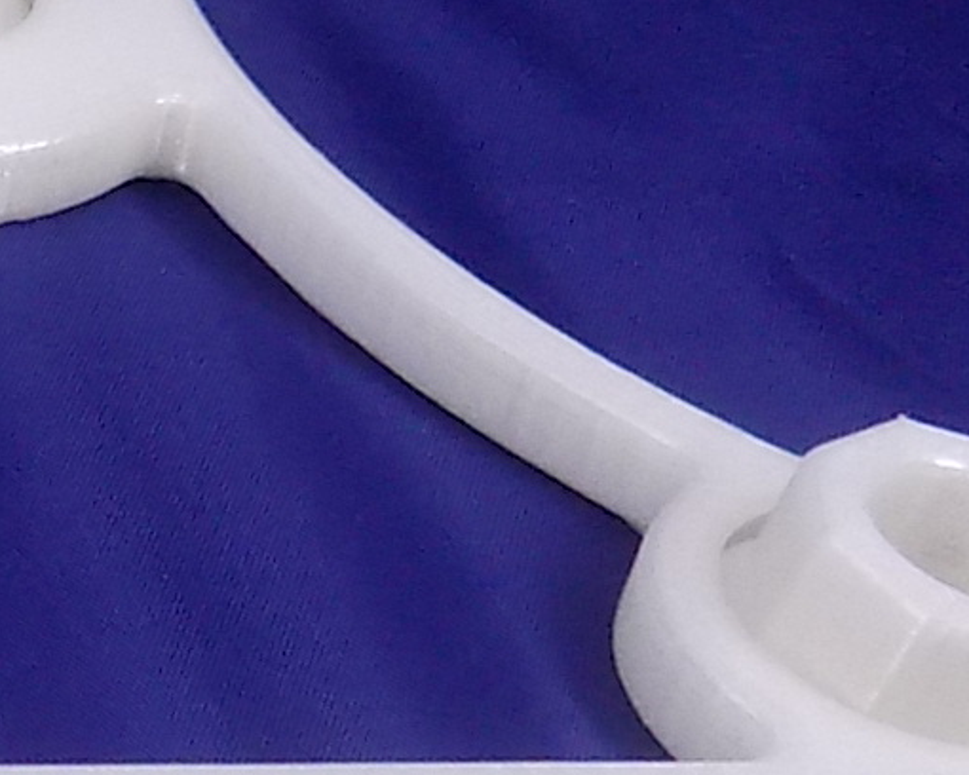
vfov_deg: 15.4
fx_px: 2868
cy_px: 236
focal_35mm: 100
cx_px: -901
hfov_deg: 15.7
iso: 250
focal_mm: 4
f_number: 3.1
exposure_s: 1/30
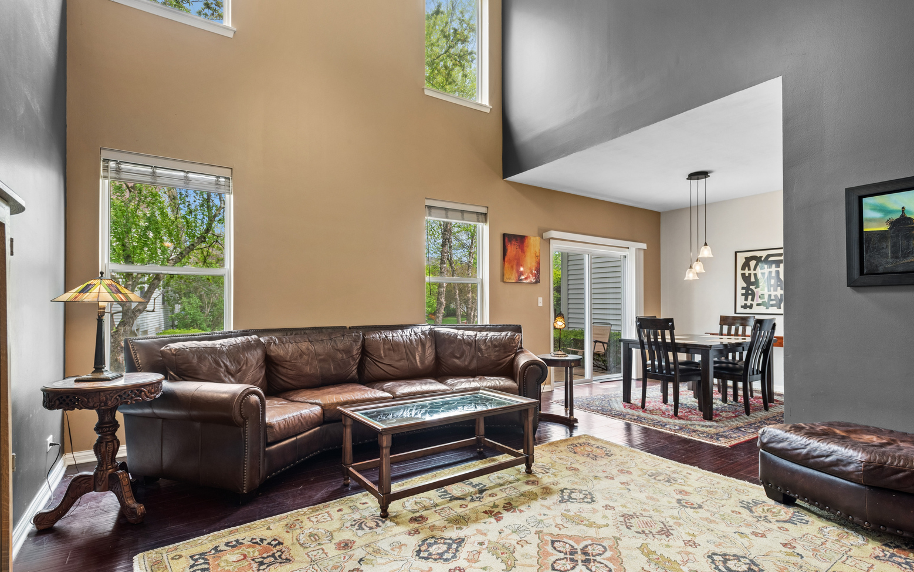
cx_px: 457
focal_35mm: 18
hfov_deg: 91.1
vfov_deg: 65.0
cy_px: 293
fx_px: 448
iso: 400
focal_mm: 17
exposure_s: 1/13
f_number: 8
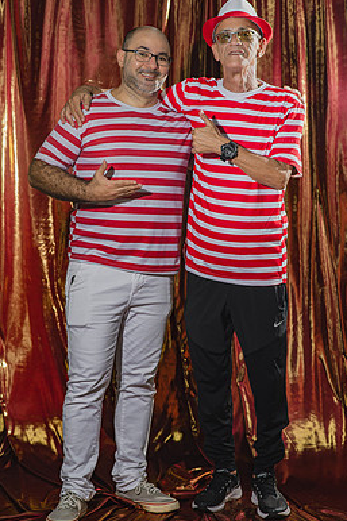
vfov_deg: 20.6
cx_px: 178
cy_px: 263
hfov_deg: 13.8
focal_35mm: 99
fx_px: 1433
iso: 200
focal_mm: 85
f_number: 2.8
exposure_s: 1/200
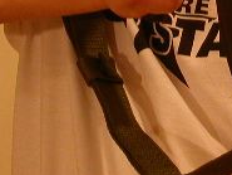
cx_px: 301
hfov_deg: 6.9
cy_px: -123
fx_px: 1905
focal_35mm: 284
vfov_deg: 5.2
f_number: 4
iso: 200
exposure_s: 1/10
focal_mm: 16.9
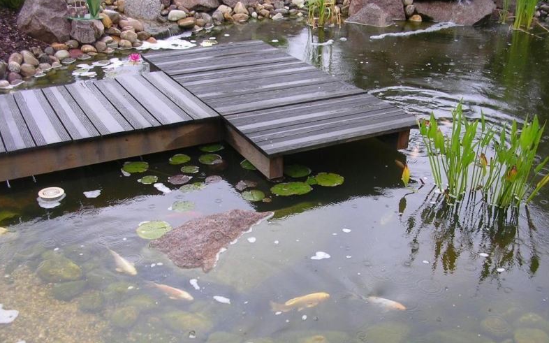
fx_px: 613
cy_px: 207
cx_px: 273
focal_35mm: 41
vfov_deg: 31.1
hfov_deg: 48.2
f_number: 2.8
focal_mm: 5.8
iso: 50
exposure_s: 1/84.4
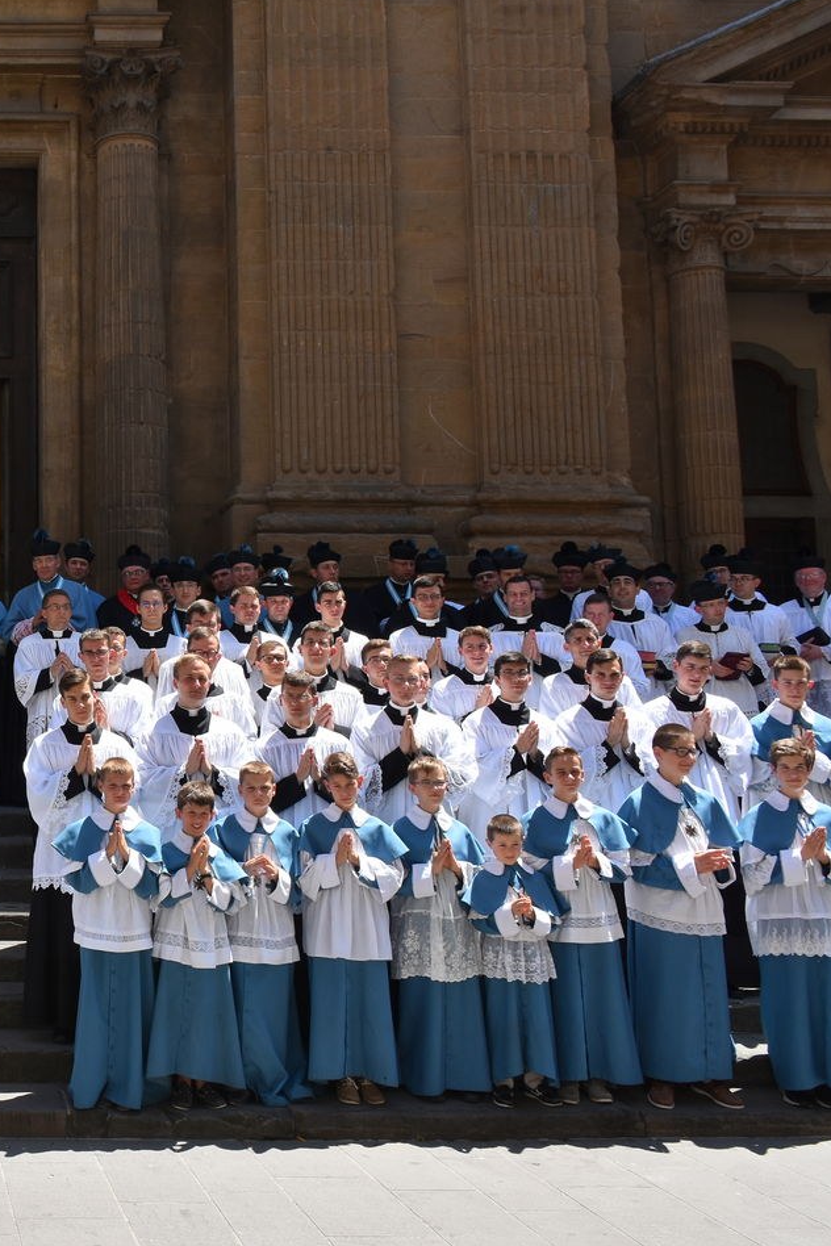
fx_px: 1420
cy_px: 616
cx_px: -83
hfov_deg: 29.4
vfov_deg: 47.4
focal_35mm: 41
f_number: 8
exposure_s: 1/250
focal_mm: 18
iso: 200
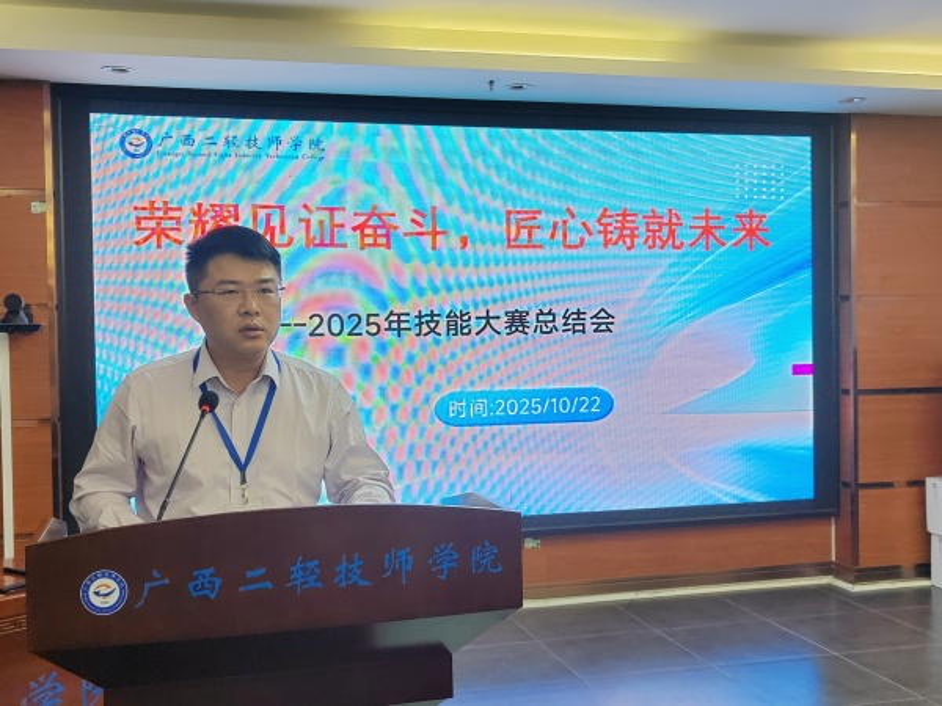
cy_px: 353
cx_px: 471
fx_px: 1143
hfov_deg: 44.8
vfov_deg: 34.3
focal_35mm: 42
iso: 640
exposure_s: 1/100
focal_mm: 6.14
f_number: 1.8
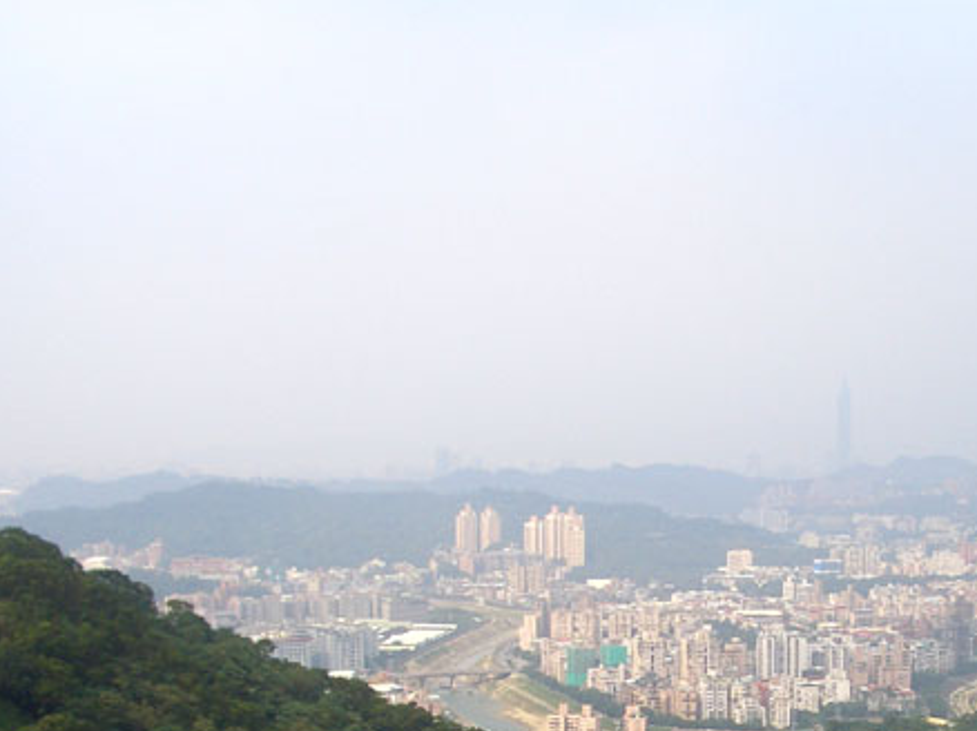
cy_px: 646
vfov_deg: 22.4
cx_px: 743
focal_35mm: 64
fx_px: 1805
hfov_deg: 29.8
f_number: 4.3
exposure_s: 1/400
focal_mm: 5.8
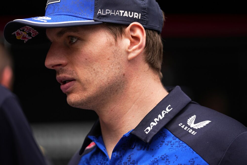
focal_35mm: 170
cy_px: 82
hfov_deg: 12.1
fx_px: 1166
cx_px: 124
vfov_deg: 8.1
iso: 200
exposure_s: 1/1600
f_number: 2.8
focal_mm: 170
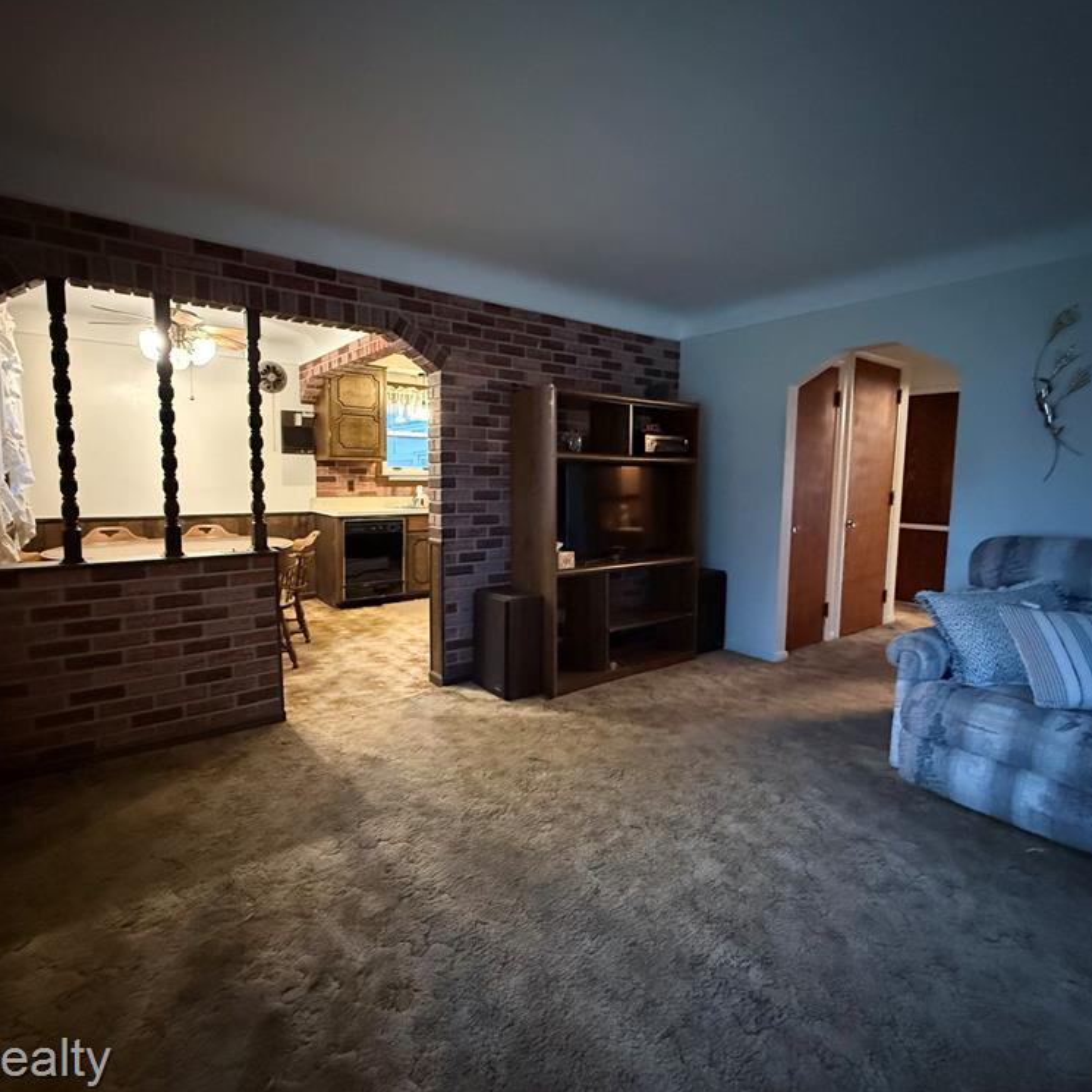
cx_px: 504
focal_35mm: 17
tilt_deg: -5.4
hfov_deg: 83.8
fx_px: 607
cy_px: 534
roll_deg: +0.5
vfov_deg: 84.0
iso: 1250
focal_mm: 2.22
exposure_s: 1/40
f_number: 2.2
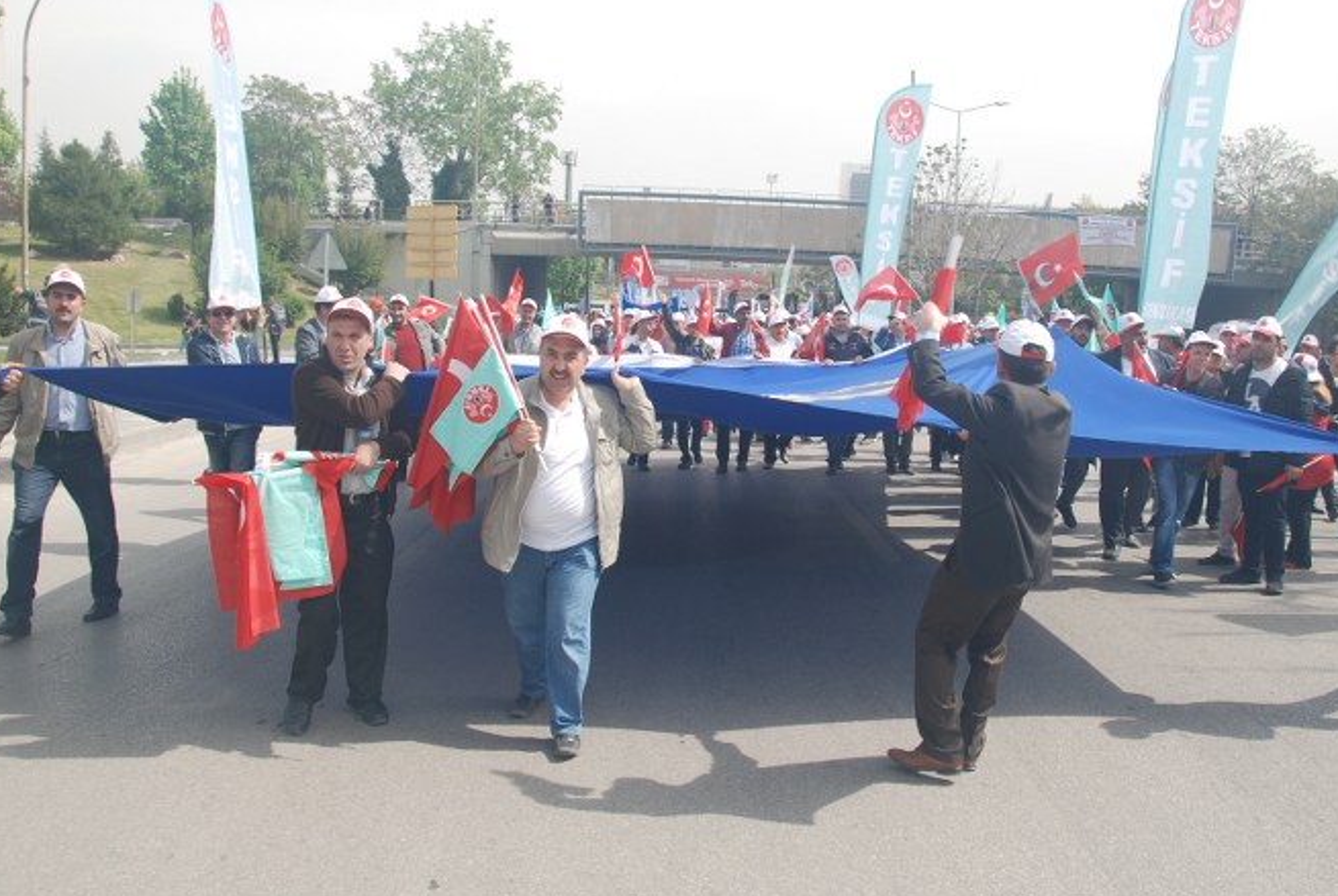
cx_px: 727
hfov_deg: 57.1
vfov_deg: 40.1
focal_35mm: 33
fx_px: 1228
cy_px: 408
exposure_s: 1/200
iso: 100
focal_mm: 18
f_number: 7.1
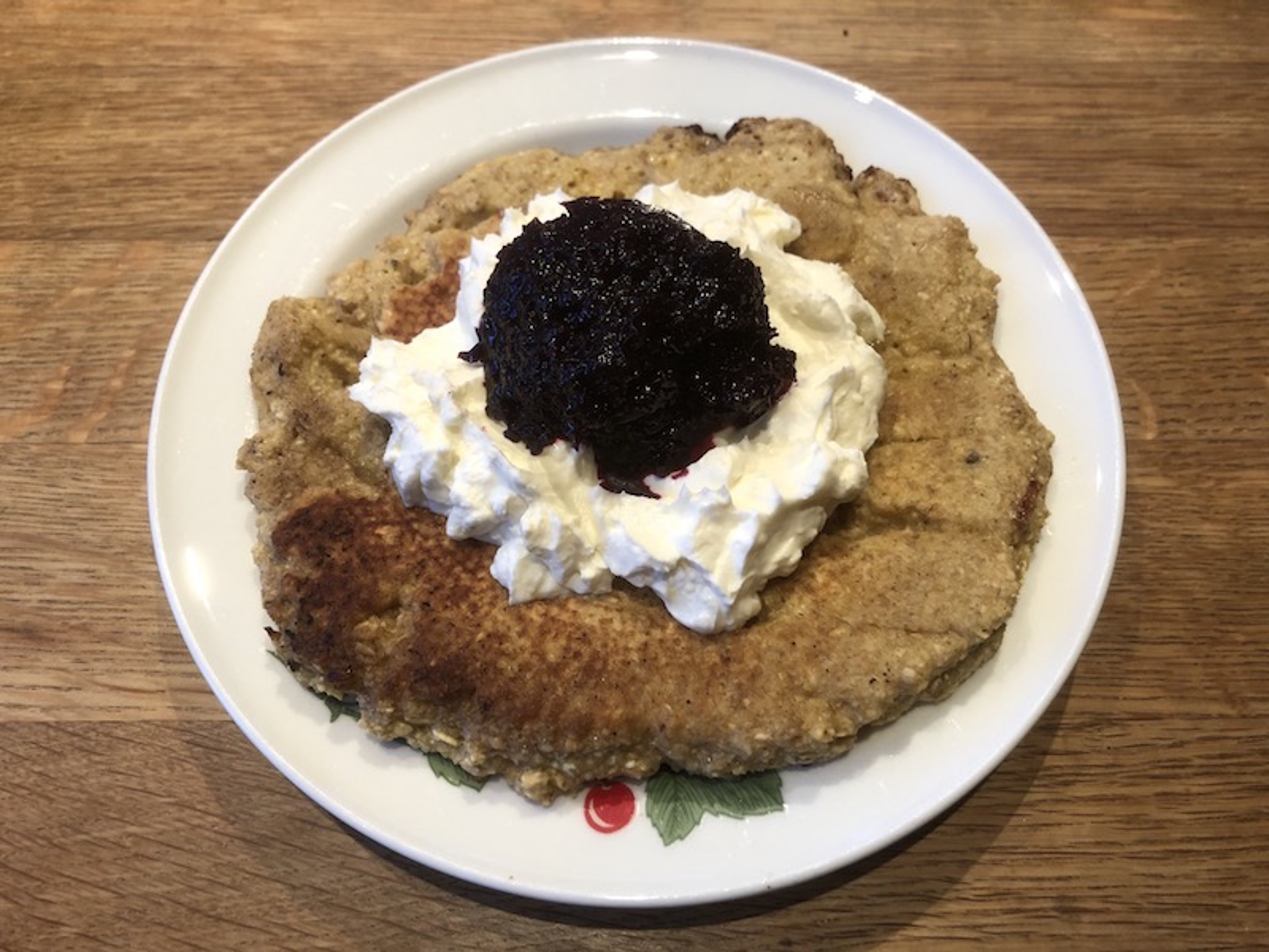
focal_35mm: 28
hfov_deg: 63.4
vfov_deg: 49.7
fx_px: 1026
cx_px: 634
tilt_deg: -63.9
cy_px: 476
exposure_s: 1/17
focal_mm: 3.99
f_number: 1.8
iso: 40
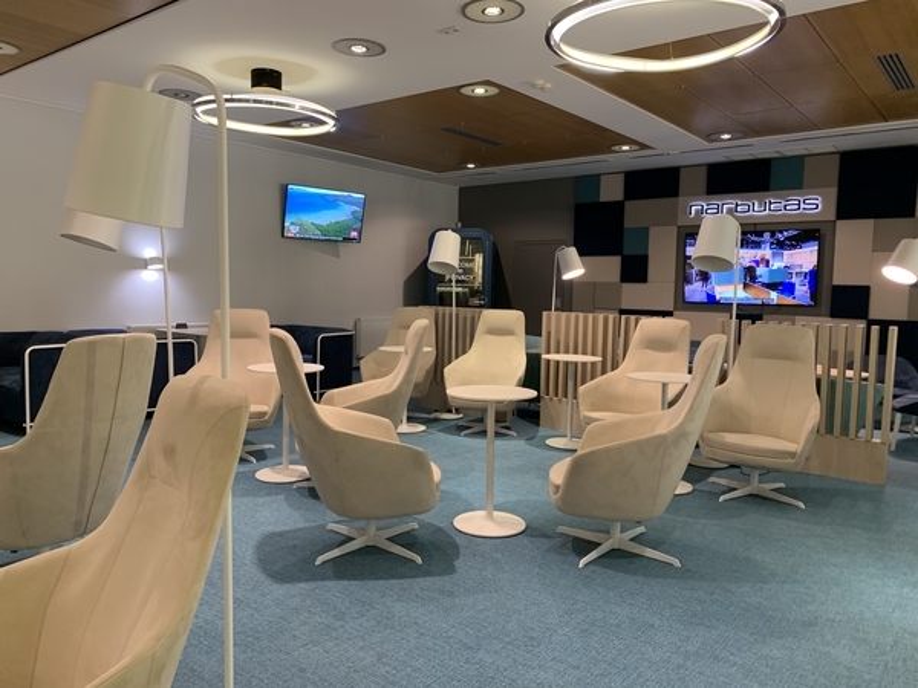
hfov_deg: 67.3
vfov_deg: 53.1
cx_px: 459
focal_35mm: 26
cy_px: 344
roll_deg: -1.4
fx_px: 690
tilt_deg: -4.4
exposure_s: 1/50
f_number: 1.8
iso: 200
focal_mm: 4.25
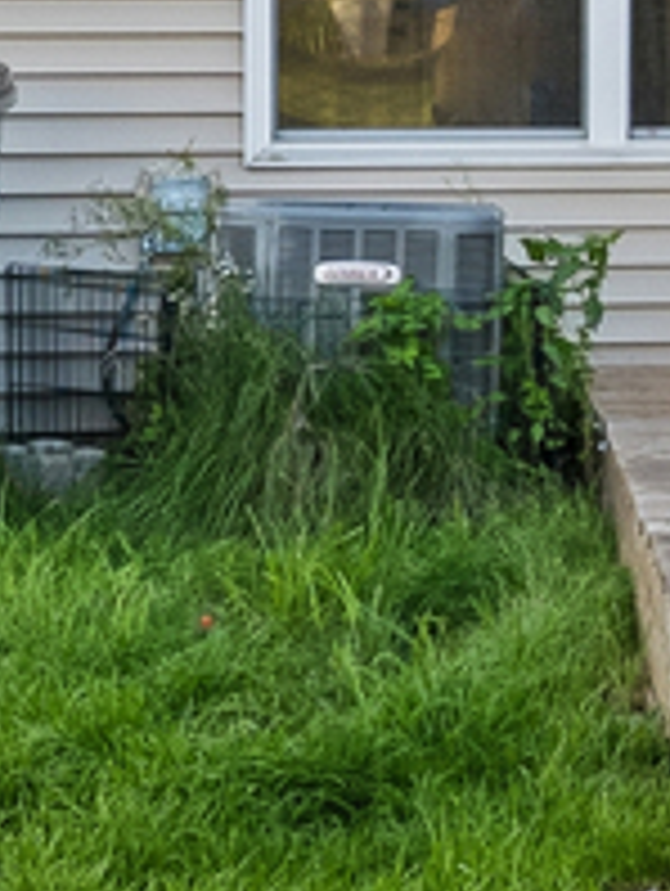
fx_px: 2833
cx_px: 1097
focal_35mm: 110
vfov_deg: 17.4
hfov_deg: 12.6
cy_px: -18
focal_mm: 14
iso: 640
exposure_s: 1/160
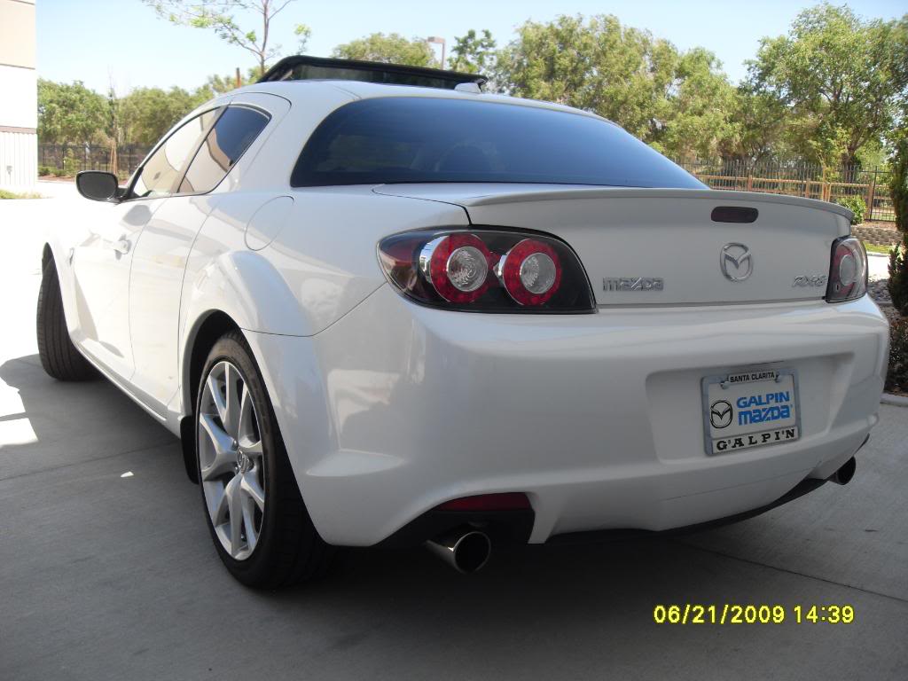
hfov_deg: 54.0
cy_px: 340
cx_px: 454
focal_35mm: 34
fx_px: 892
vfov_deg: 41.8
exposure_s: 1/90
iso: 80
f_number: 7
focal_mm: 6.3
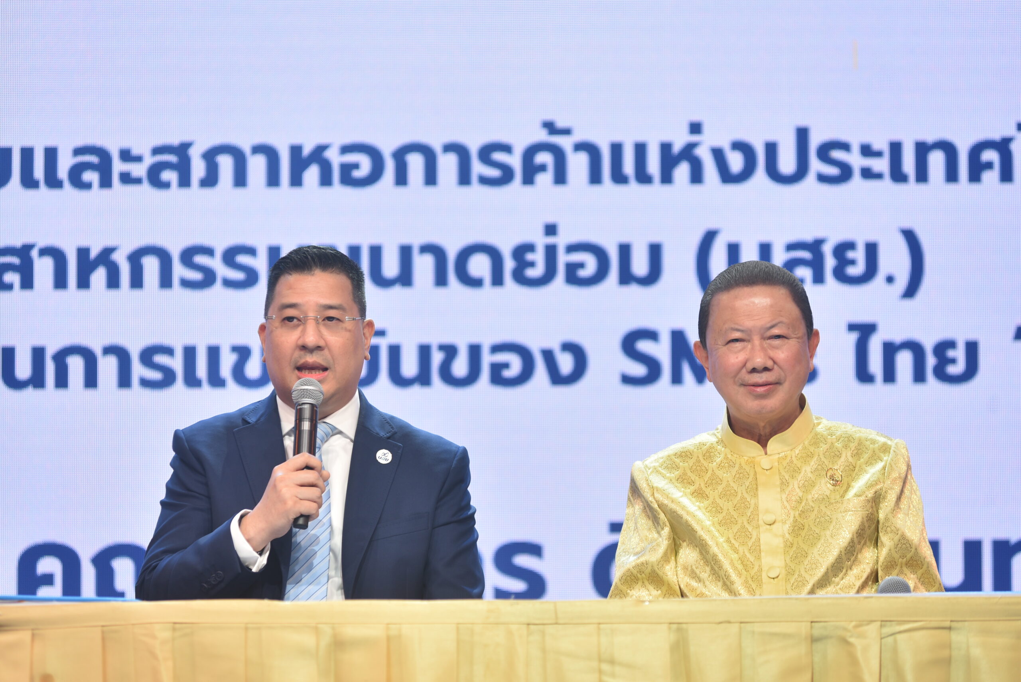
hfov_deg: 11.1
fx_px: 5249
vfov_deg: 7.4
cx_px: 510
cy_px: 341
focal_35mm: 185
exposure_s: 1/200
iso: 320
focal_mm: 185
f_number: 3.5
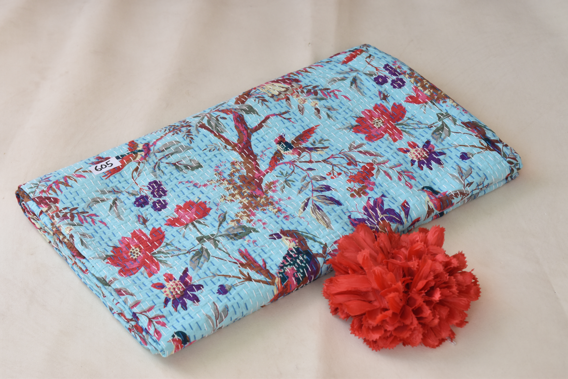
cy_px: 190
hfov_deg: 24.6
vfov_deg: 16.6
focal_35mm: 82
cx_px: 284
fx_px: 1302
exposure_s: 1/125
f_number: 5.6
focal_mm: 55
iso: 320
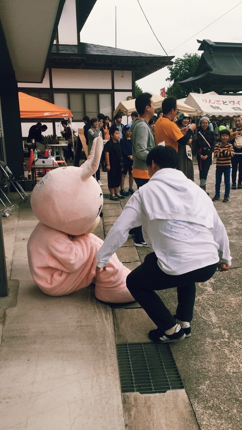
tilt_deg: -13.0
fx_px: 365
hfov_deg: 36.7
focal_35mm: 32
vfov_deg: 61.0
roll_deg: +1.2
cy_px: 217
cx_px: 133
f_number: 2.2
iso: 32
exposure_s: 1/234
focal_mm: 4.15
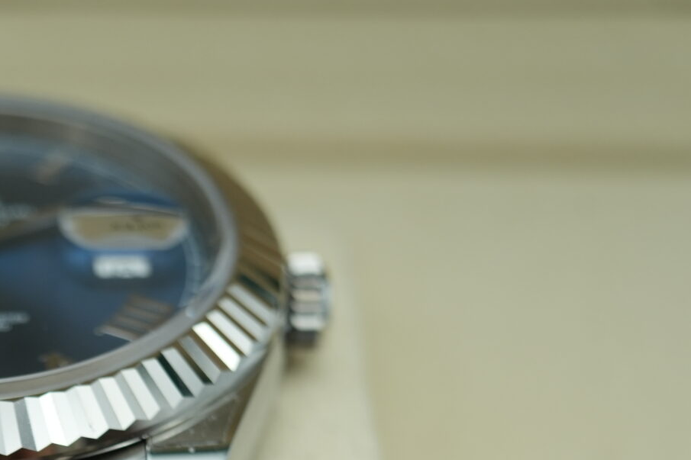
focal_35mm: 99
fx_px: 1900
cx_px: -37
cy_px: 637
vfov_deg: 13.2
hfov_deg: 19.8
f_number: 5
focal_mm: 35
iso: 400
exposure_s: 1/250
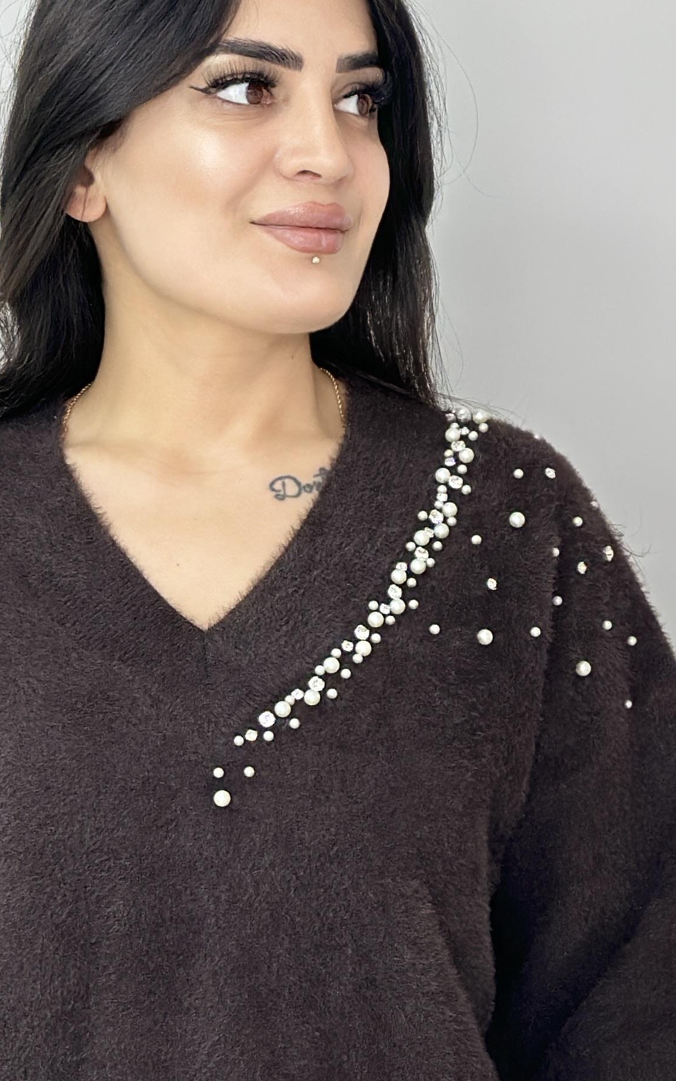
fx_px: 3330
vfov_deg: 18.4
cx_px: 306
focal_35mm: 113
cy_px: 716
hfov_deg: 11.6
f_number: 1.78
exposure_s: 1/100
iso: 125
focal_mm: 6.86
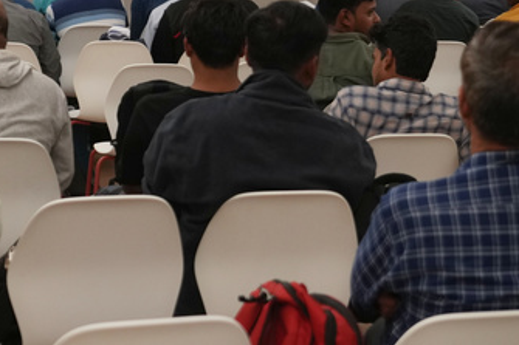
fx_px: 1542
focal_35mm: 107
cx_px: 424
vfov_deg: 12.7
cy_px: 56
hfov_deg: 18.9
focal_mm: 35
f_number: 2.8
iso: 1250
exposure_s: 1/640
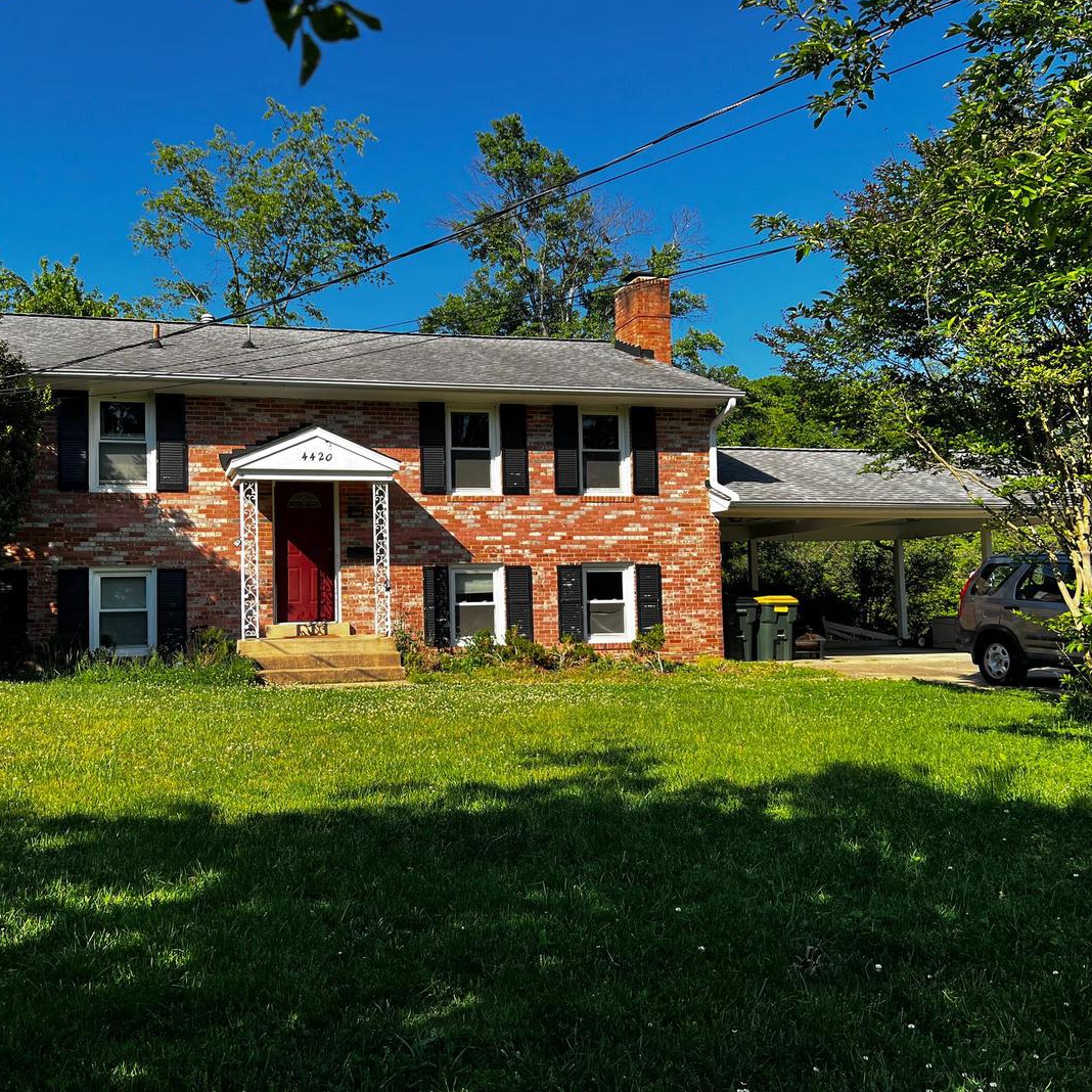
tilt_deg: +3.6
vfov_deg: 52.5
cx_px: 436
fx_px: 1106
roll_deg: +1.2
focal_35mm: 31
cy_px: 542
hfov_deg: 52.2
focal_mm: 5.7
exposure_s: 1/2404
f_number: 1.5
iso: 50
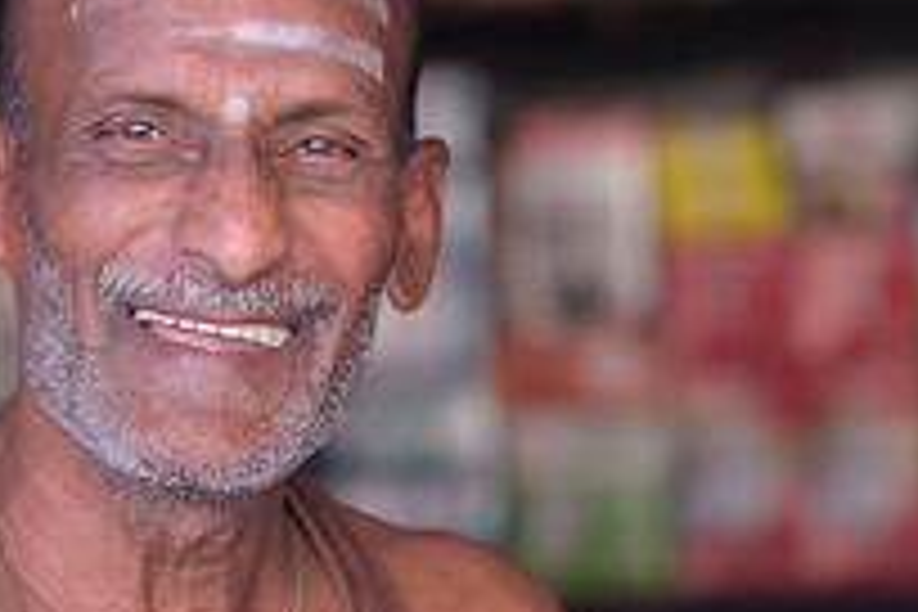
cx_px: 261
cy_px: 320
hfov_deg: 5.2
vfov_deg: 3.5
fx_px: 10123
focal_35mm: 397
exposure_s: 1/100
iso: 800
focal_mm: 90
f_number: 2
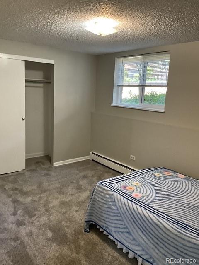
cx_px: 100
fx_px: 222
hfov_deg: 48.2
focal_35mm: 29
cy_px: 132
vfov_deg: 61.7
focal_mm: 3
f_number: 1.8
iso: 125
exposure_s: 1/60
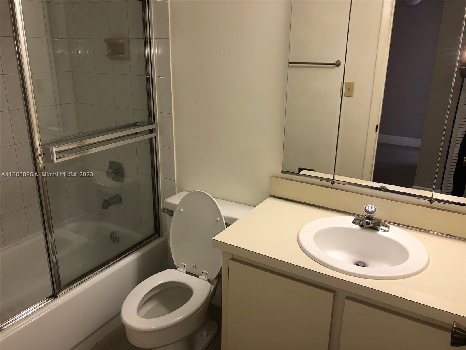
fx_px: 377
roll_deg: -1.8
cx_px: 233
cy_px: 175
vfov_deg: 49.7
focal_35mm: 28
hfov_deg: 63.4
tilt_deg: -18.2
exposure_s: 1/19
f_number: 1.8
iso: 20
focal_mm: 3.99
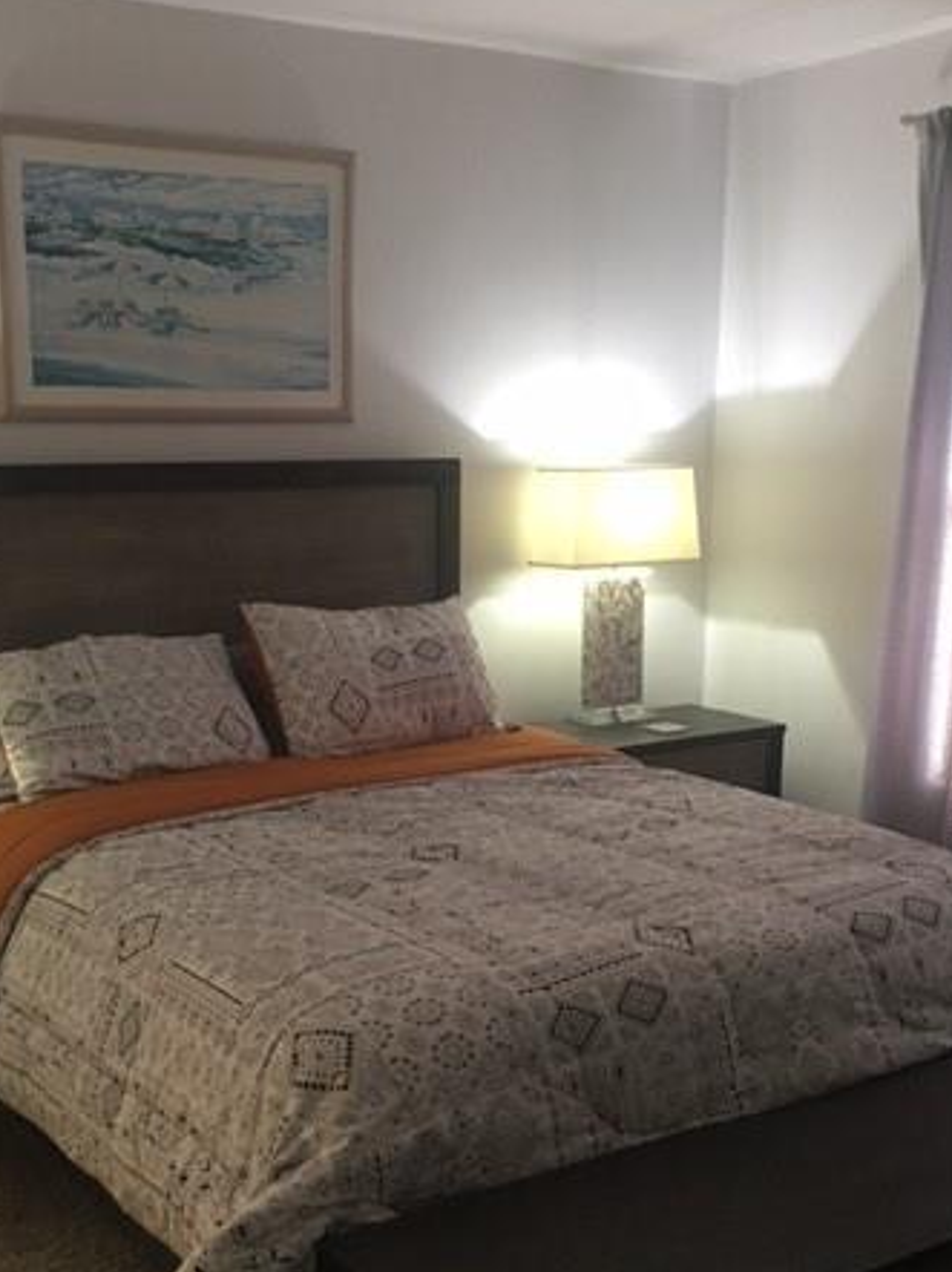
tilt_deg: -11.4
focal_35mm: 42
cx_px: 394
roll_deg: +0.4
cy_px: 791
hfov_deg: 34.2
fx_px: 1542
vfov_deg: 44.5
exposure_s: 1/30
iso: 100
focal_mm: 4.15
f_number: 2.2
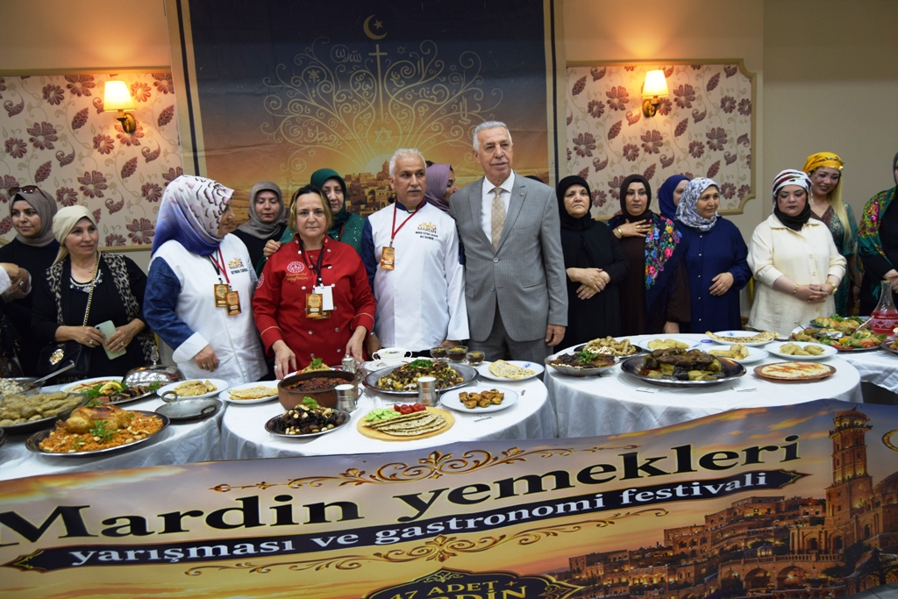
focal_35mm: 27
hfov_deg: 67.4
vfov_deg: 47.9
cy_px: 300
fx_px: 674
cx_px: 449
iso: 450
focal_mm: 18
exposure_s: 1/60
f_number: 4
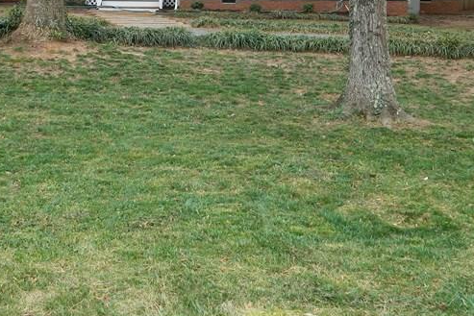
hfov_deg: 30.0
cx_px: 189
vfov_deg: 19.6
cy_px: -14
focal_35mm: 67
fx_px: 882
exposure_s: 1/100
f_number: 3.2
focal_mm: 5.6
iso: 80
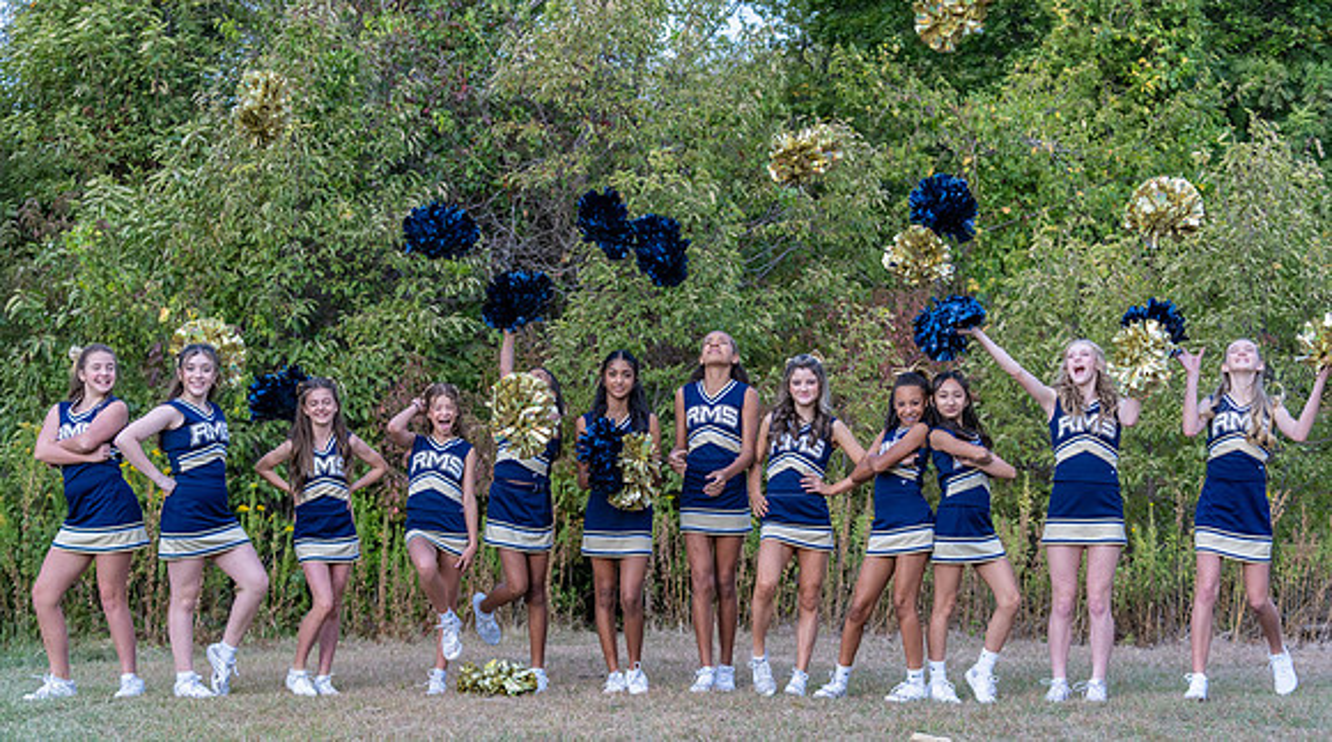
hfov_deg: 28.2
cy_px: 439
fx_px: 2652
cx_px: 660
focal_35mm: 75
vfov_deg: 15.9
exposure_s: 1/1250
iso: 400
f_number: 3.2
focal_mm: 70
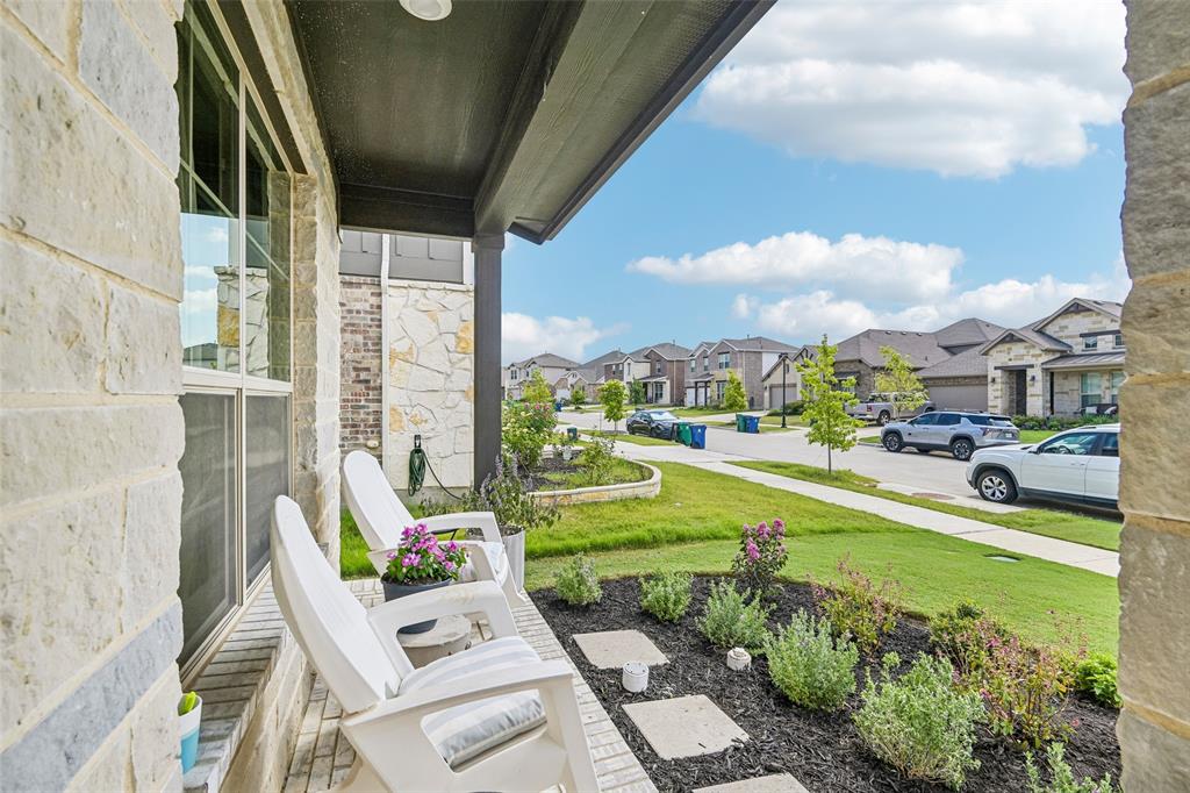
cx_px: 595
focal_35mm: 16
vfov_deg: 73.7
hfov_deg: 96.8
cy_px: 396
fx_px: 529
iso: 400
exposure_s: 1/800
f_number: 8
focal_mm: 16
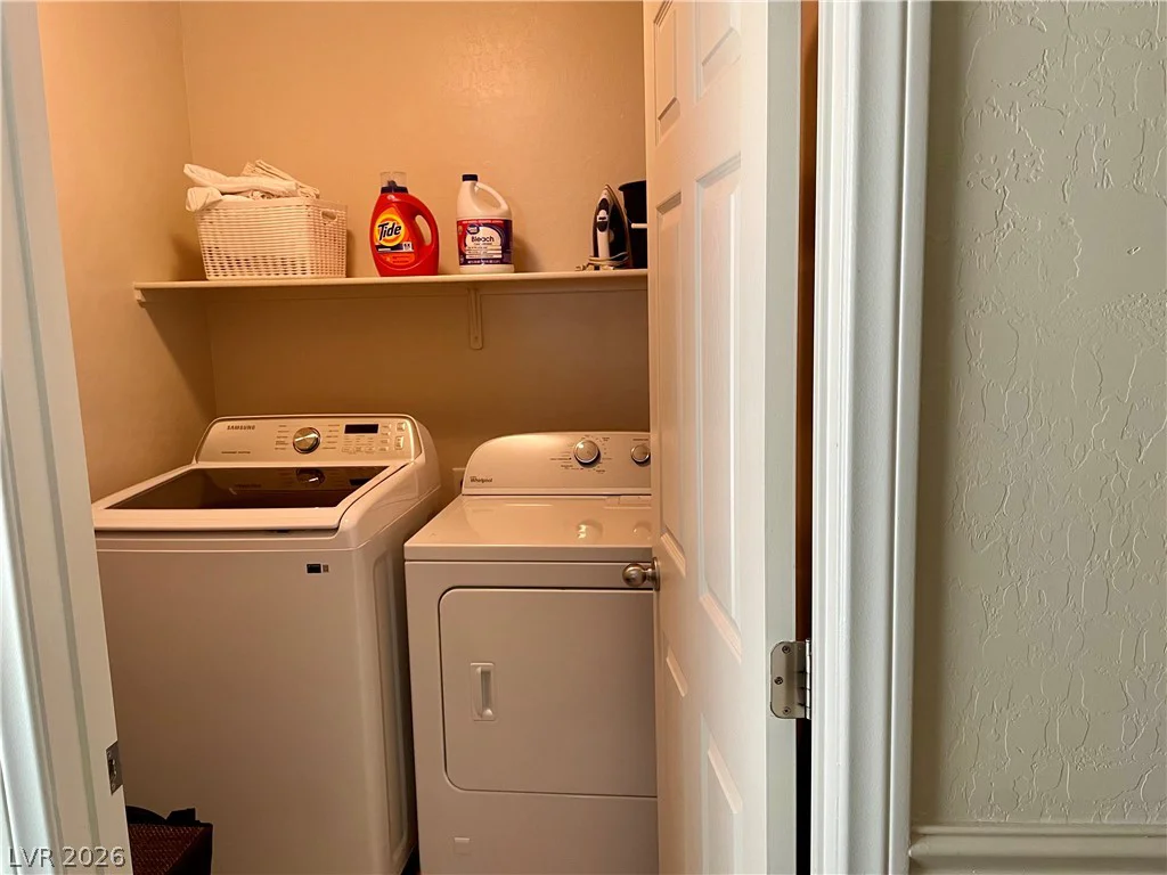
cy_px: 438
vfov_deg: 53.1
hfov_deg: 67.3
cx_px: 584
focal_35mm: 26
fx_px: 877
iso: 125
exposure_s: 1/60
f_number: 1.6
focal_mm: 4.2
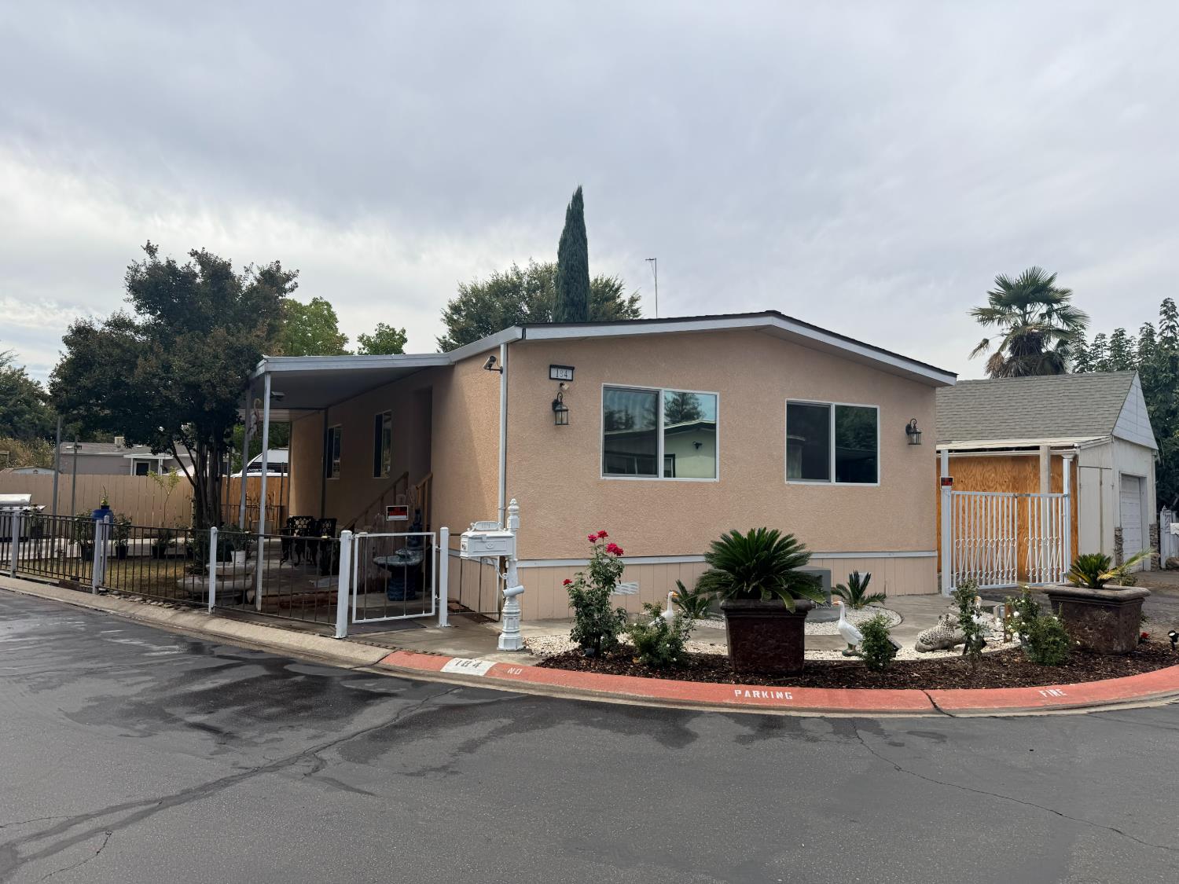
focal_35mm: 24
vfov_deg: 56.8
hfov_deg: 71.6
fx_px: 817
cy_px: 442
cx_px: 590
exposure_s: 1/6173
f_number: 1.78
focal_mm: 6.76
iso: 80
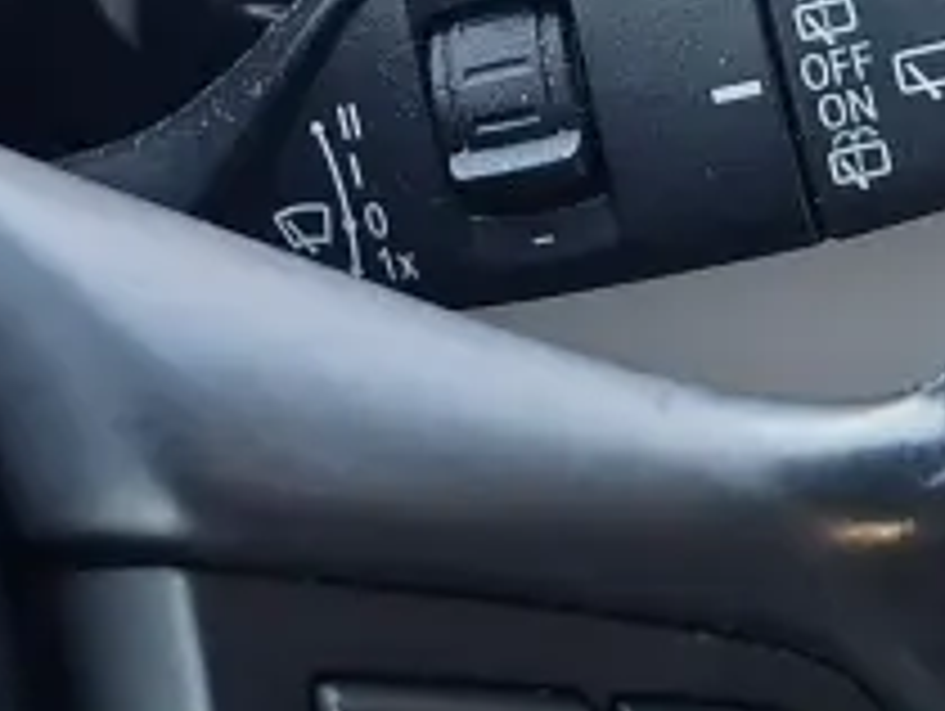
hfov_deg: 14.0
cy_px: -274
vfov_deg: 10.3
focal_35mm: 140
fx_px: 3826
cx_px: 684
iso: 250
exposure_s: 1/40
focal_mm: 5.54
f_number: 1.8
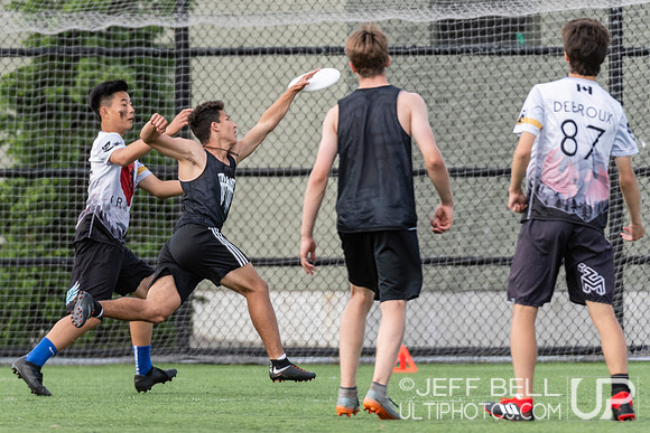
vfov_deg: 1.4
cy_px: 216
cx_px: 201
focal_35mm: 968
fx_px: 17483
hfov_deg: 2.1
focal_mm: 400
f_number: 4
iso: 500
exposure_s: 1/1250
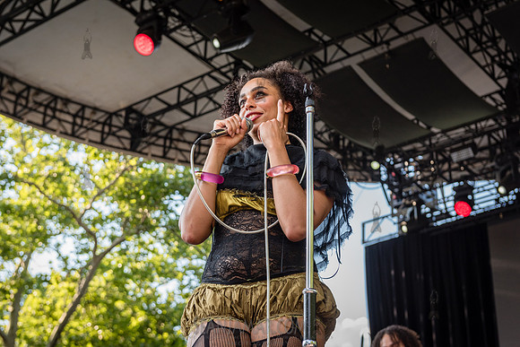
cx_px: 260
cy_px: 174
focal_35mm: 62
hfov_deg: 32.4
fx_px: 896
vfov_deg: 21.9
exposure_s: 1/400
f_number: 4.5
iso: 400
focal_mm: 62
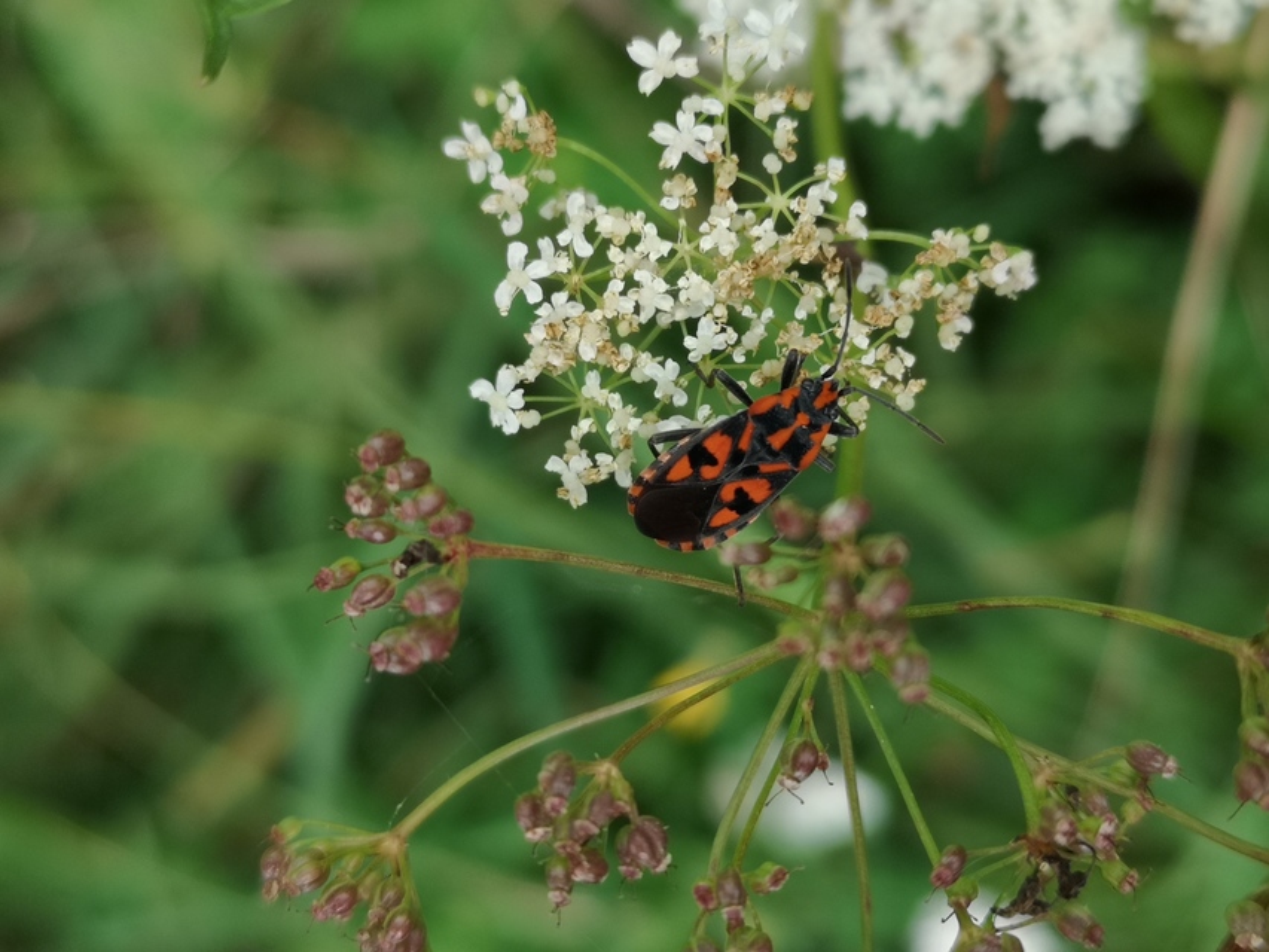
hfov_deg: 33.8
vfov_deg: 25.7
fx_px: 2090
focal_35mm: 57
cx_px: 634
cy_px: 476
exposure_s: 1/329
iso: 50
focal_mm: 5.58
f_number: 1.8
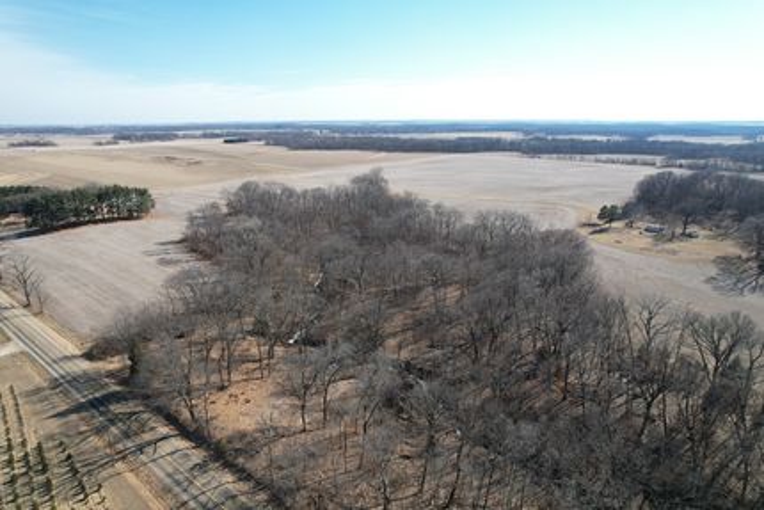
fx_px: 467
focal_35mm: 22
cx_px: 382
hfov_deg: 78.6
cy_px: 255
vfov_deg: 57.3
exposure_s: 1/1250
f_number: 2.8
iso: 100
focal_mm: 8.38
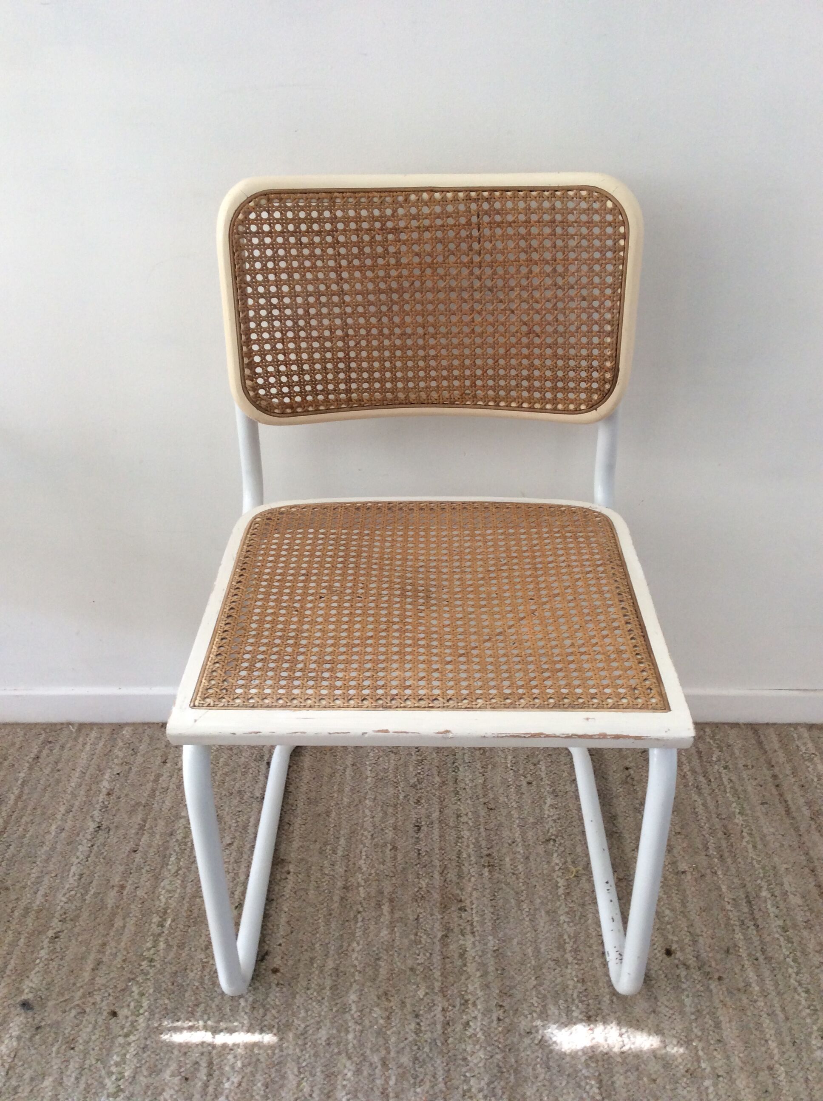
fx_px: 1017
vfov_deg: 56.9
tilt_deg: -31.4
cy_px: 550
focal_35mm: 32
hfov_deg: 44.1
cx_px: 412
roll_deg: +2.1
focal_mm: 3.3
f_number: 2.4
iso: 50
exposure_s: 1/25
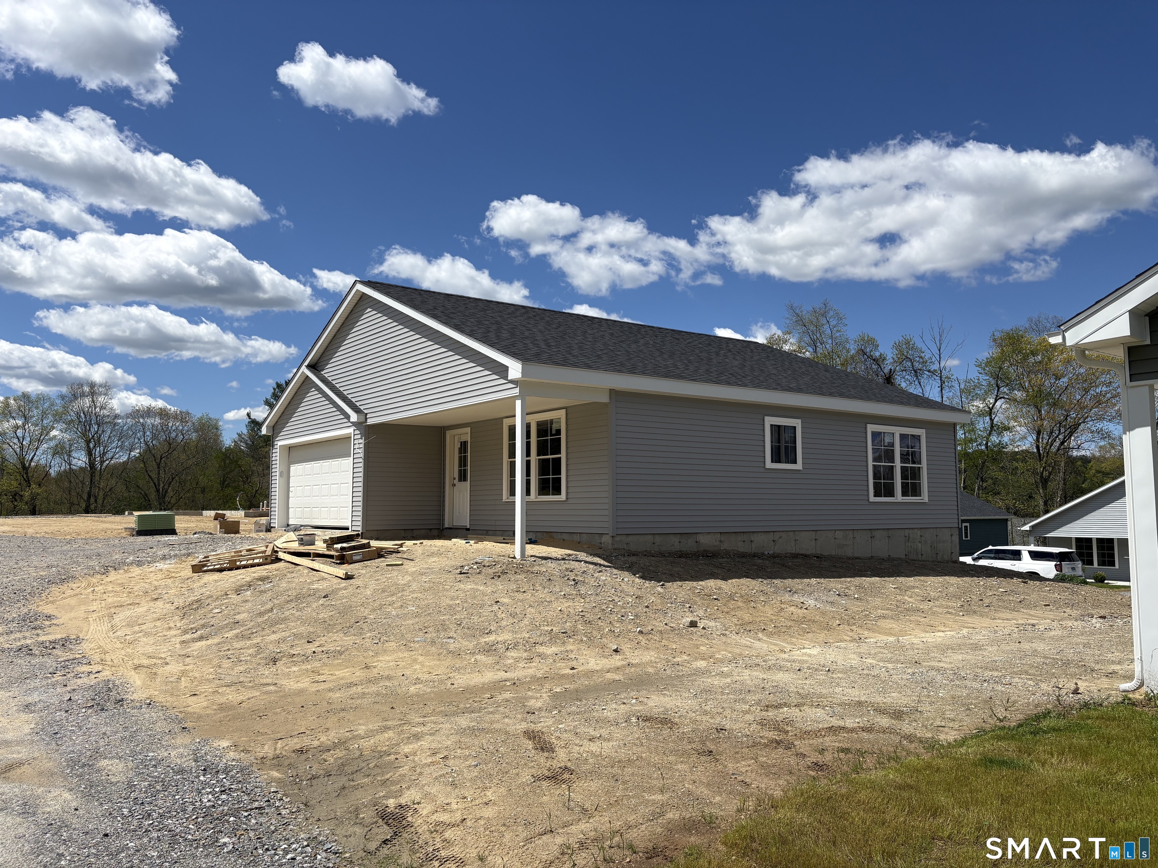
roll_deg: +0.3
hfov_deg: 67.3
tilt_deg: +5.5
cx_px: 579
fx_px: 870
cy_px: 434
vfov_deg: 53.1
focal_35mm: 26
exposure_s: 1/6329
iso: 50
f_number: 1.6
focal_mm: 5.96
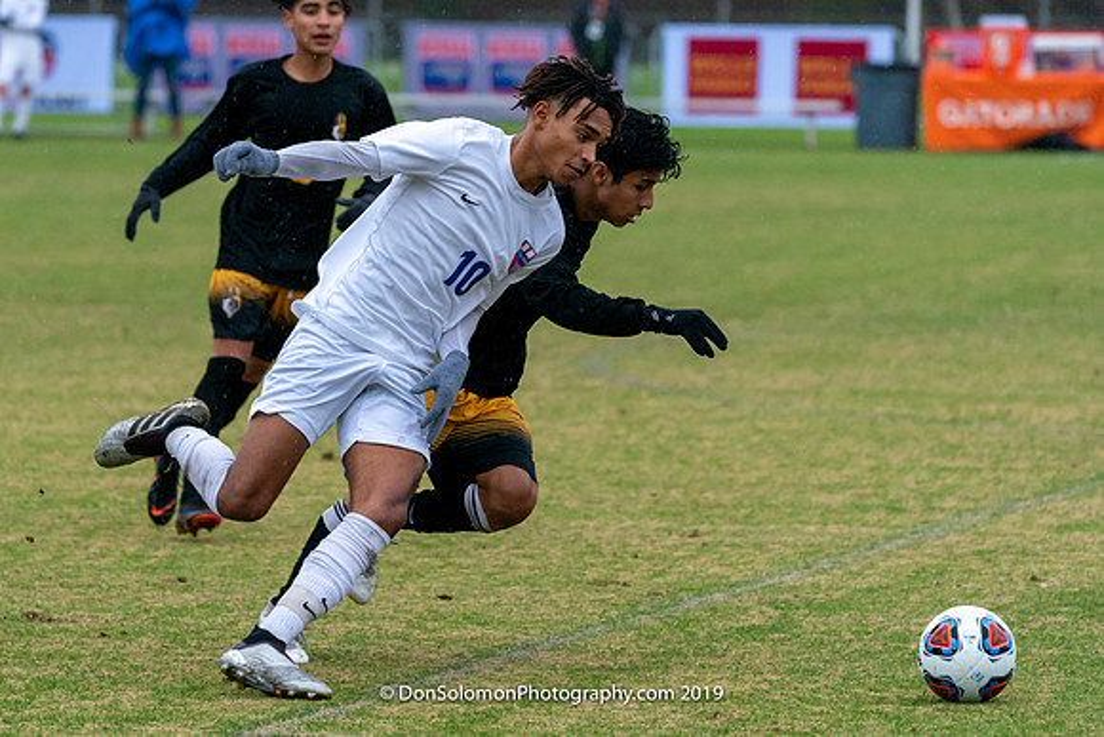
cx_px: 465
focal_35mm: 287
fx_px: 8803
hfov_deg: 7.2
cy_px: 361
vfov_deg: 4.8
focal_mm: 218
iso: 2500
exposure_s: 1/1000
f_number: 5.6
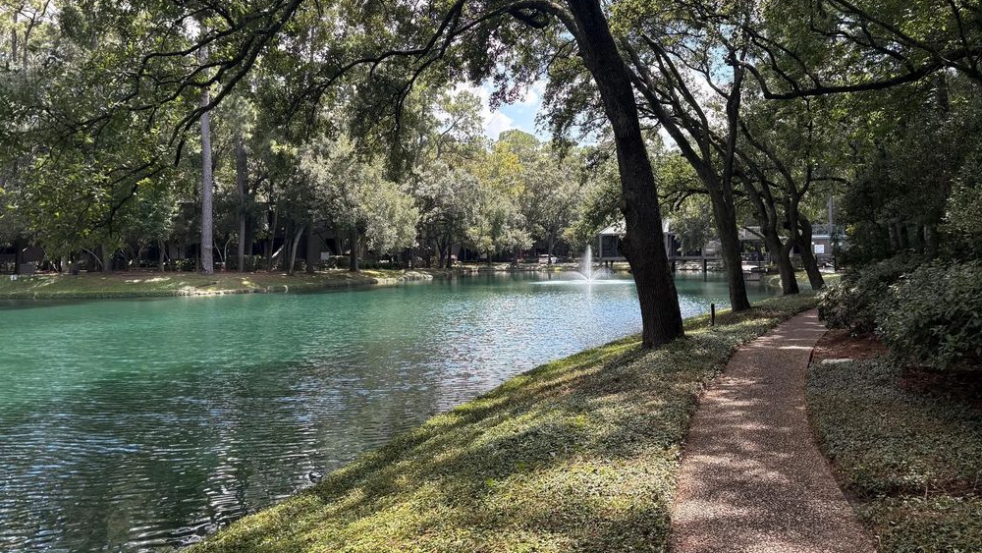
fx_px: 755
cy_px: 270
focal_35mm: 29
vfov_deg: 40.2
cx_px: 498
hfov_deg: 66.1
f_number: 1.6
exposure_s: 1/756
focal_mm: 5.96
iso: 64
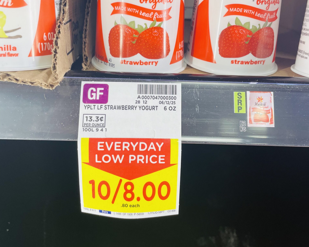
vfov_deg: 42.5
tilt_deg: -18.3
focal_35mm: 34
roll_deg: -1.7
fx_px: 311
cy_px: 74
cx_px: 154
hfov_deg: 52.8
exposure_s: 1/120
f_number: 1.6
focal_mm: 4.2
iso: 50
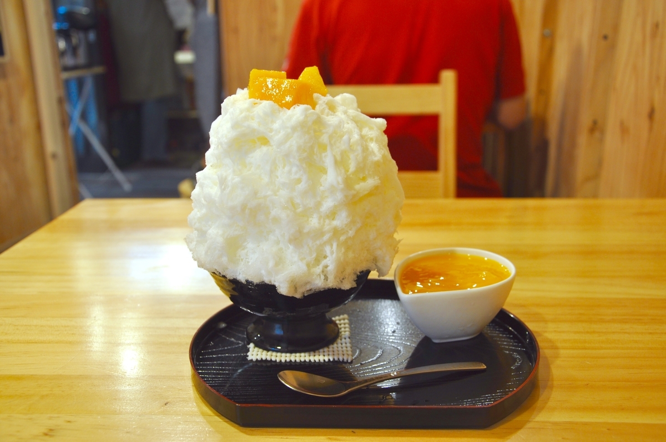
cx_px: 333
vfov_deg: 31.8
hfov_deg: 46.4
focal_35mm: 42
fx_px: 776
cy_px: 221
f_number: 5.6
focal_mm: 28
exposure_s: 1/30
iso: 400
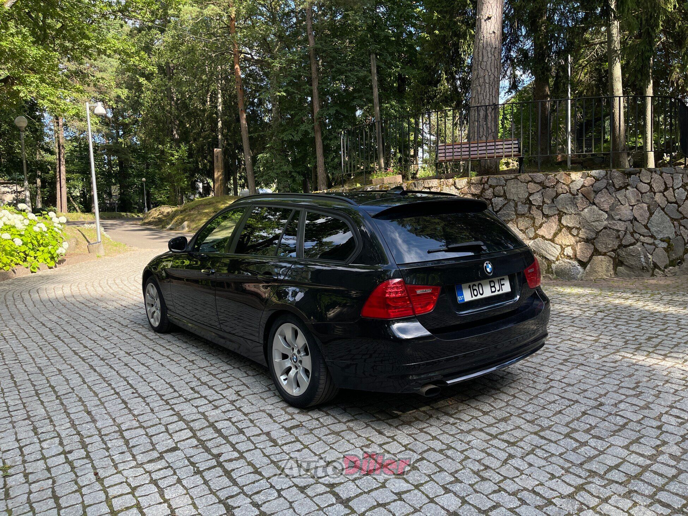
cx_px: 344
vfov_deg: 54.9
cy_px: 258
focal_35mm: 25
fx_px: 497
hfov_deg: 69.4
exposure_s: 1/1164
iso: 50
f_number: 1.6
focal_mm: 5.1
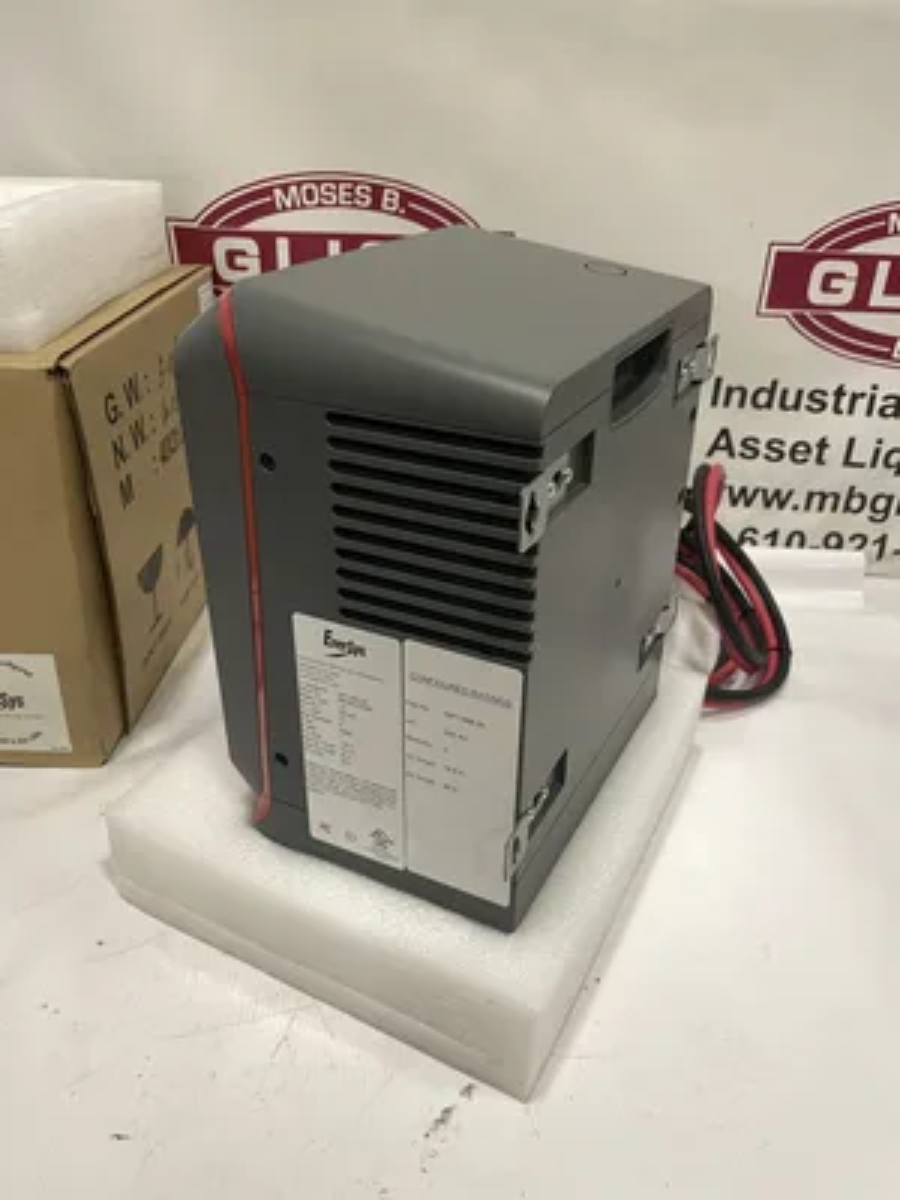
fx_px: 901
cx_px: 450
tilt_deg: -30.9
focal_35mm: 26
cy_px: 600
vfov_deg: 67.3
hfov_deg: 53.1
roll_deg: -1.2
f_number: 1.6
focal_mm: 4.2
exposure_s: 1/60
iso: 125
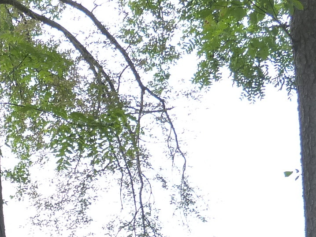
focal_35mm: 150
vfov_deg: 9.6
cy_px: 374
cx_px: 0
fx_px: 1370
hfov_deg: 13.0
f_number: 3.2
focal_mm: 7.4
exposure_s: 1/125
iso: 160
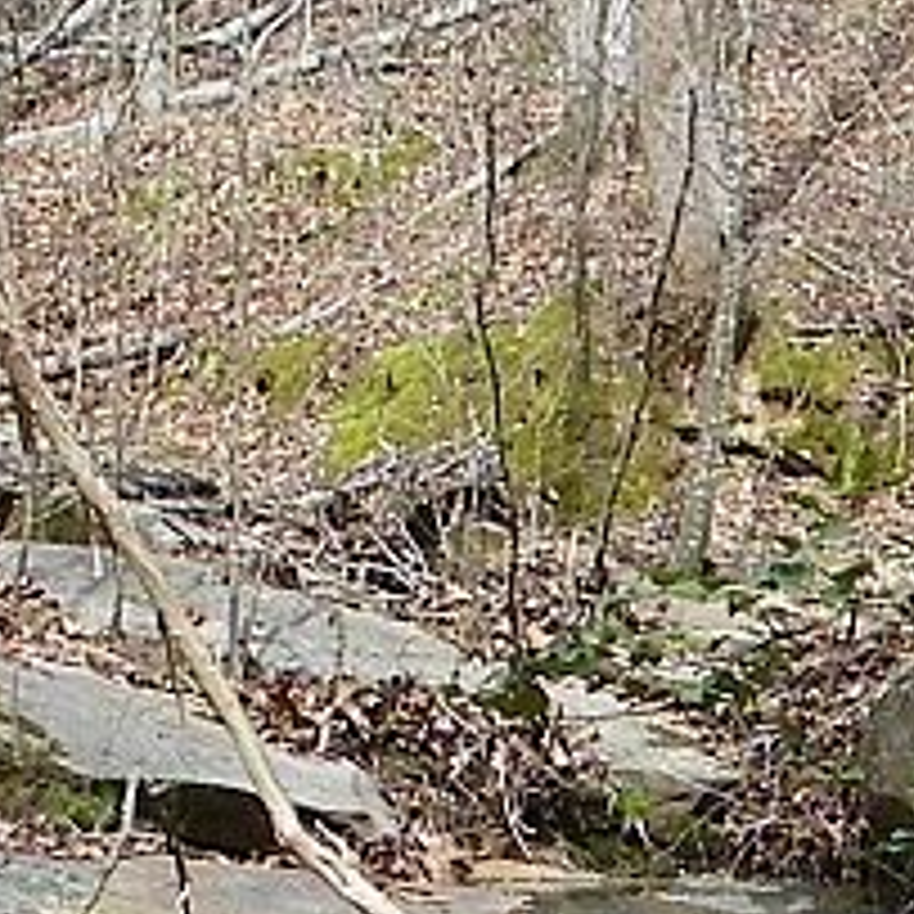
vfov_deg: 9.4
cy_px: 1227
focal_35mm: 183
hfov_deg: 9.4
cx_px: 1166
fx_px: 5467
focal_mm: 5
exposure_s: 1/250
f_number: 3.5
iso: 80
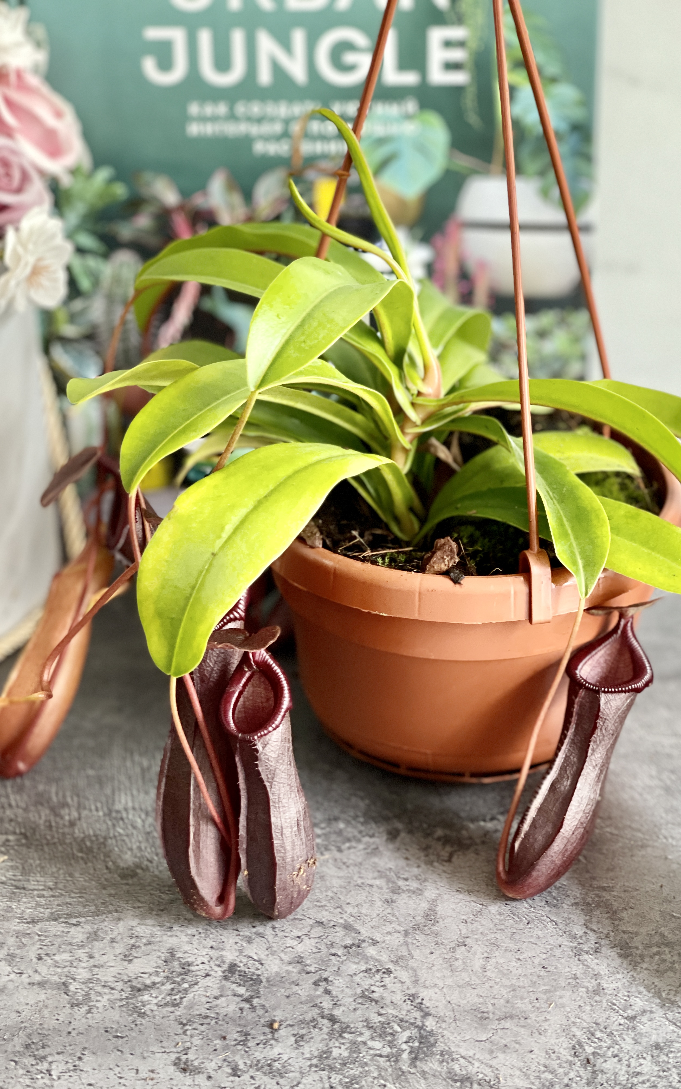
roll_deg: +0.9
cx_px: 407
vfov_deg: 30.2
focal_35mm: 68
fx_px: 2019
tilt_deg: -26.8
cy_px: 545
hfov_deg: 19.1
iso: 200
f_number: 2.2
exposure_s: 1/33
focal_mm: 7.5
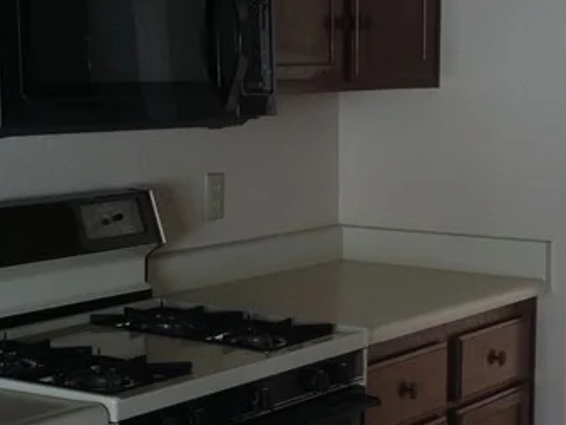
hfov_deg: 18.2
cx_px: 536
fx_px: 1734
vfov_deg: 14.0
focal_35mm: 106
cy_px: 207
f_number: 2.4
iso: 125
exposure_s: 1/60
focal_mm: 4.28
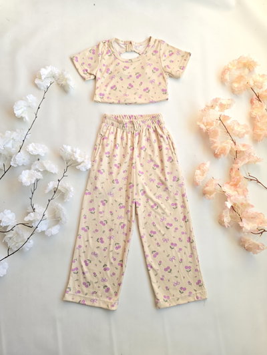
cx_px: 134
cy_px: 178
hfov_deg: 58.9
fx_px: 236
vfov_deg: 73.9
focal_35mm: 23
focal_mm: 6.3
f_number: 1.7
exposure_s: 1/180
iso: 125
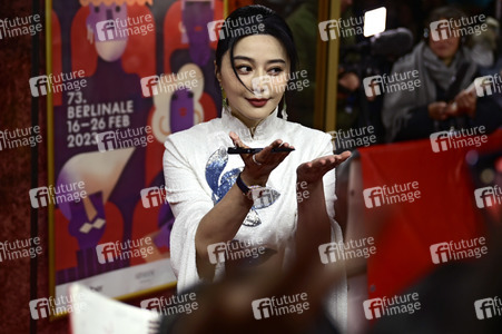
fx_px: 794
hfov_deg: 35.1
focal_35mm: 57
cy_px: 167
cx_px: 251
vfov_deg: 23.7
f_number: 2.8
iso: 200
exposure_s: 1/200
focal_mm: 57
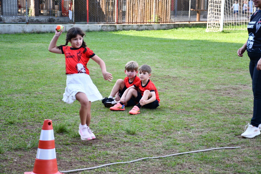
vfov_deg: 15.2
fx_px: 652
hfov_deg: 22.6
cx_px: 130
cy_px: 87
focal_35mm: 90
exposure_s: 1/250
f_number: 5.6
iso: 360
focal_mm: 60
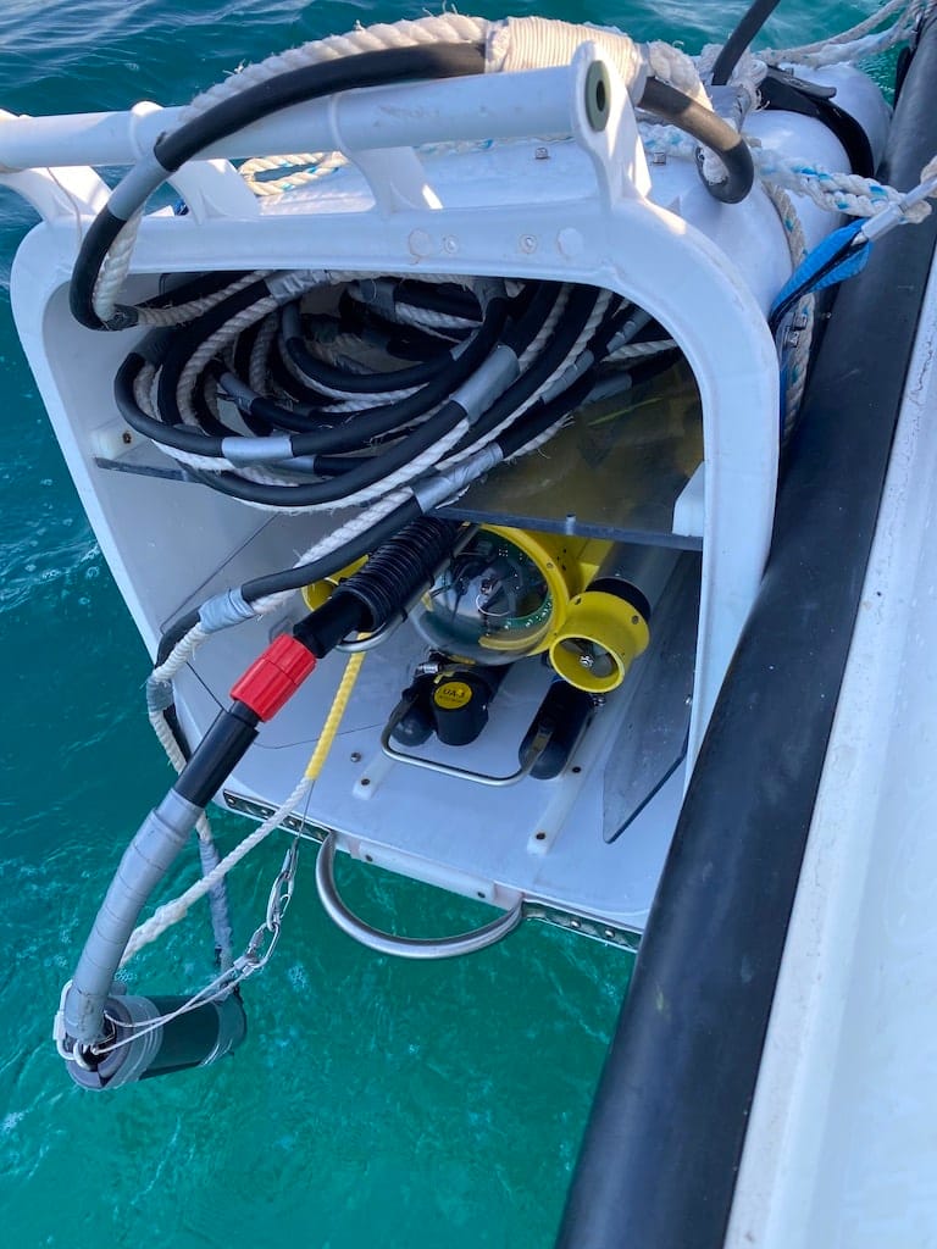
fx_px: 938
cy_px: 624
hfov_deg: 53.1
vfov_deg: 67.3
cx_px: 468
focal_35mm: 26
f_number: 1.8
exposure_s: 1/458
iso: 32
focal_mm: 4.25
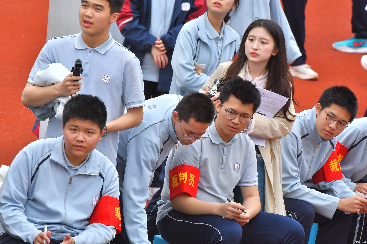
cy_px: 122
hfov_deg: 3.4
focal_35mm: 600
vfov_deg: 2.3
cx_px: 184
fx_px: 6116
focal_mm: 400
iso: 1000
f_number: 11
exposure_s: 1/640
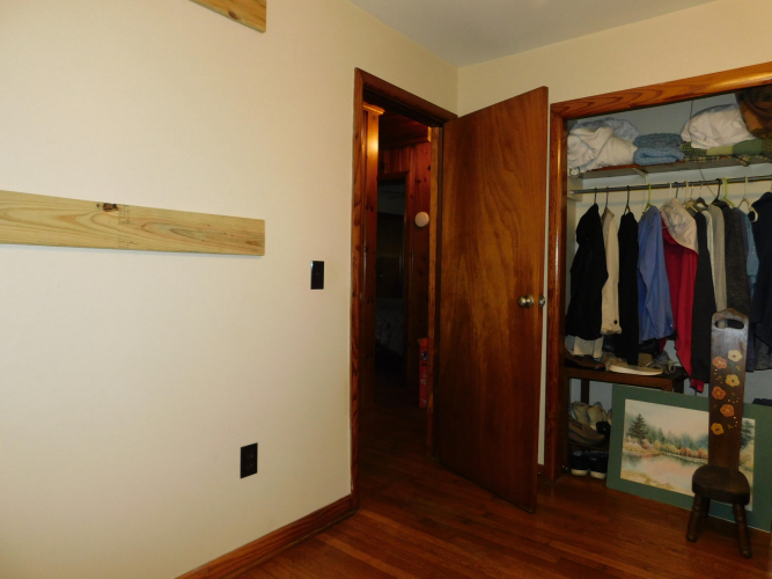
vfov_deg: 58.9
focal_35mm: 23
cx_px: 386
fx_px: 513
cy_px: 290
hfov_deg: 73.9
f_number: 3
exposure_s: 1/30
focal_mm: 4
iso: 200
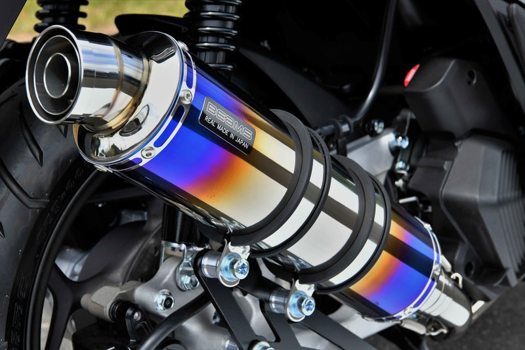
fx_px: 1021
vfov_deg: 19.4
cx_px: 262
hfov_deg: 28.8
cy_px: 175
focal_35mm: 70
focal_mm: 70
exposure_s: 1/640
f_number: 13
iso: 1000
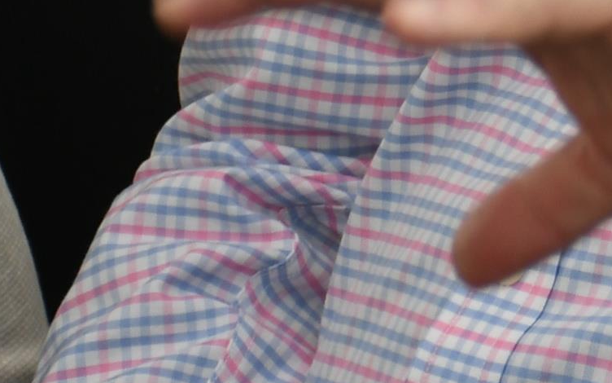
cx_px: 1356
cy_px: -641
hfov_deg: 3.5
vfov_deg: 2.2
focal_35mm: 594
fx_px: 9907
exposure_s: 1/100
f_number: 5.6
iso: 320
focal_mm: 70
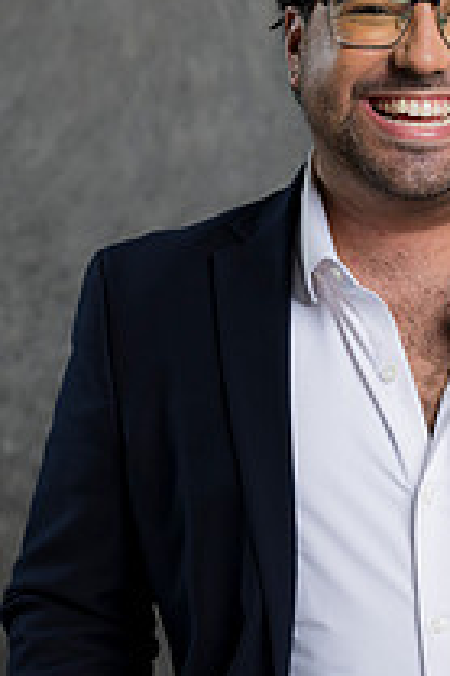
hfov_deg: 7.5
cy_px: 411
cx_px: 460
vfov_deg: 11.2
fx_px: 3437
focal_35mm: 183
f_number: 5
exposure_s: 1/200
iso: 125
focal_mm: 85
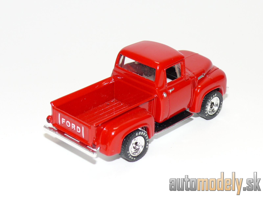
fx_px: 722
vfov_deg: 15.6
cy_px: 98
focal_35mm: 95
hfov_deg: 20.7
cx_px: 132
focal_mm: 13
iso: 100
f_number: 4
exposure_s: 1/30
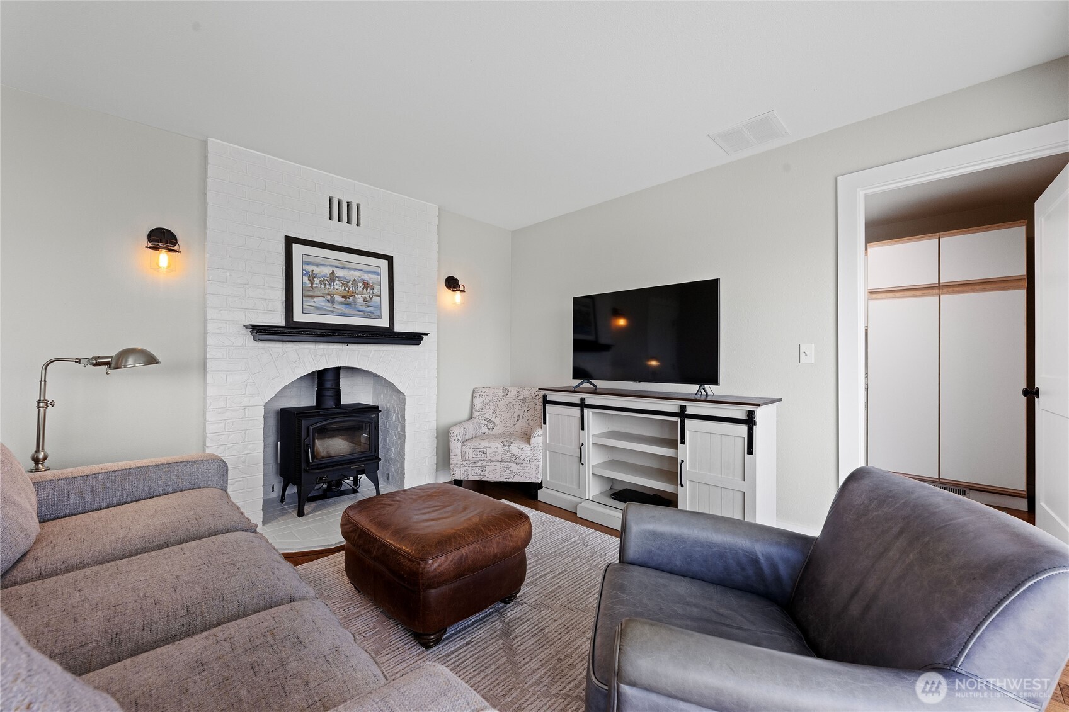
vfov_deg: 81.2
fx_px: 416
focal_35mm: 14
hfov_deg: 104.3
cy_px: 356
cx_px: 534
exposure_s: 1/25
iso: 400
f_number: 9
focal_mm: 14
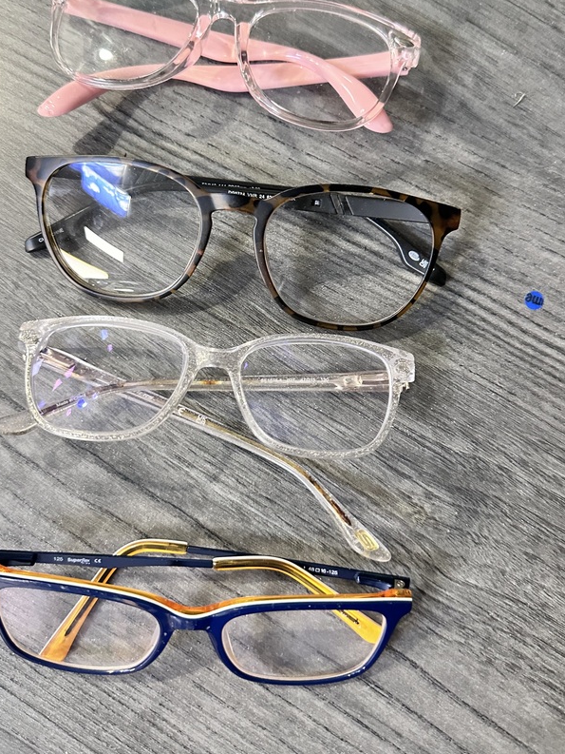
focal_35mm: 31
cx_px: 269
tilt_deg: -81.2
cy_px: 299
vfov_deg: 57.8
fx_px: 674
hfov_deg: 45.4
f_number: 1.78
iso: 640
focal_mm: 6.86
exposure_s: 1/60
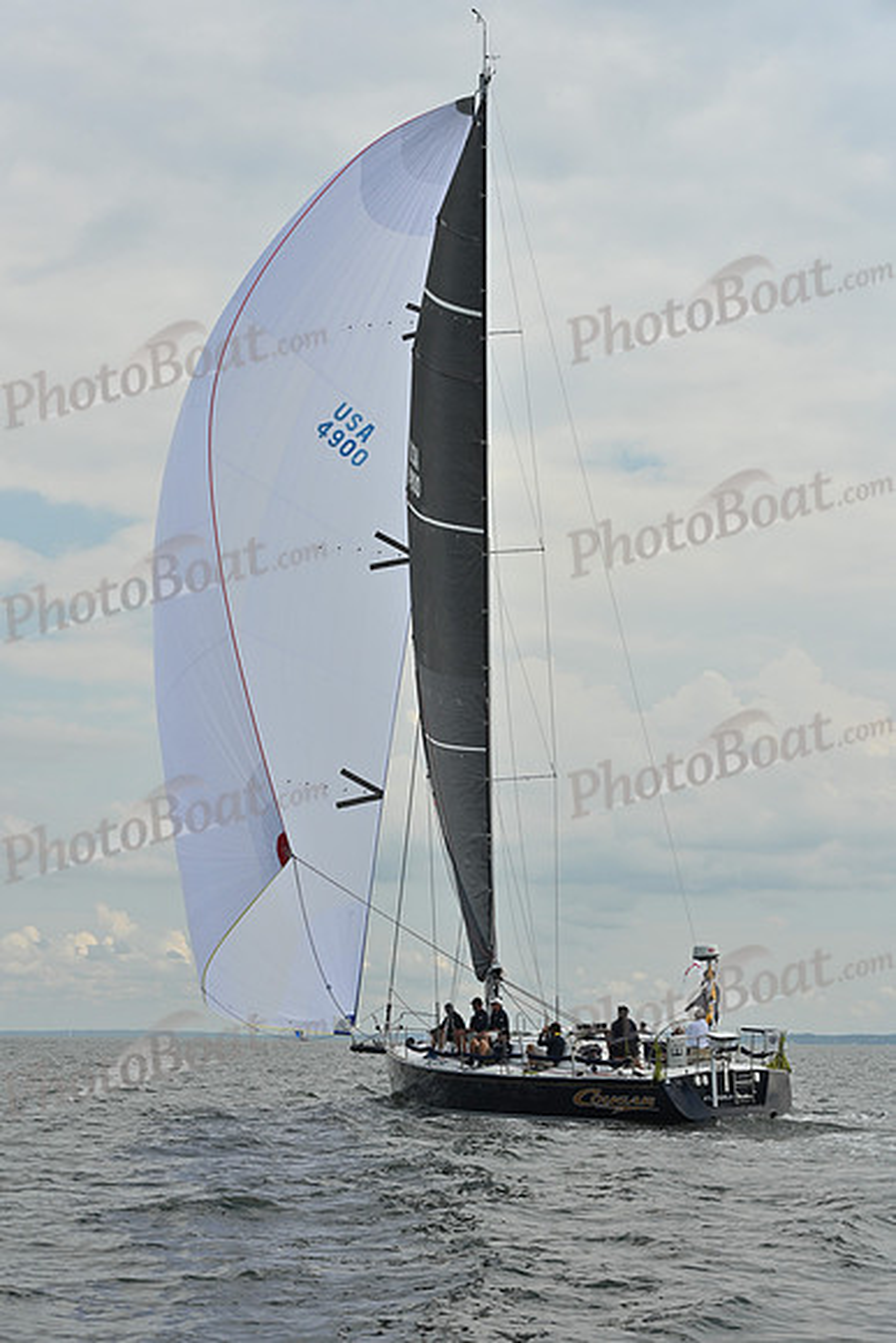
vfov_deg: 28.8
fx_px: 2612
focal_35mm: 70
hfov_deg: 19.5
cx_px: 448
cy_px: 672
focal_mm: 70
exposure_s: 1/1600
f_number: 9
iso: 320
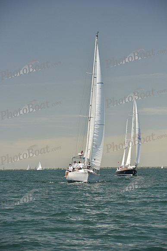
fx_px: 765
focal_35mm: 110
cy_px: 126
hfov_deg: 12.5
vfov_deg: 18.6
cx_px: 84
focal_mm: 110
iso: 250
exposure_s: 1/800
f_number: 5
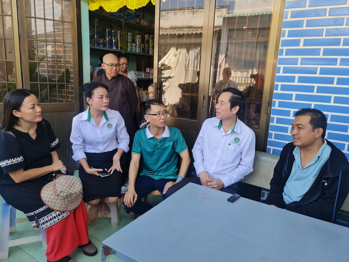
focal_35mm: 25
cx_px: 174
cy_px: 131
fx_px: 252
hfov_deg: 69.4
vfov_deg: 54.9
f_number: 1.8
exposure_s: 1/100
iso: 50
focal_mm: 7
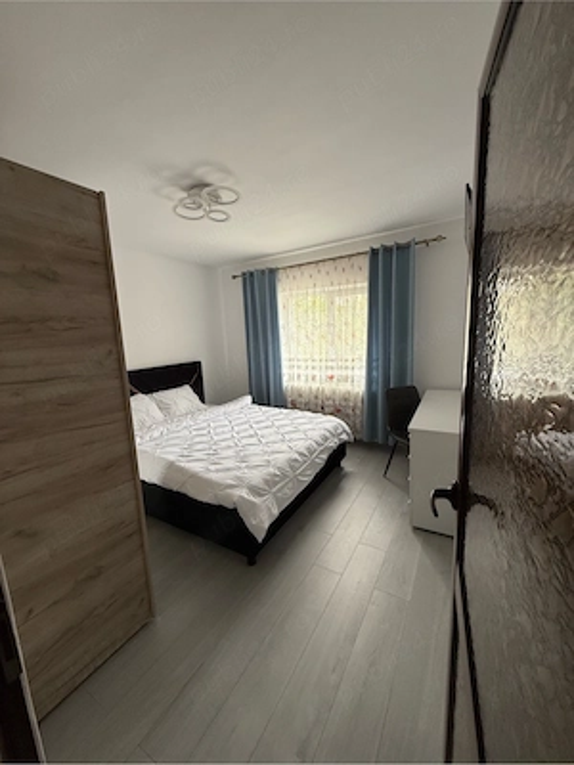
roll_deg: +2.0
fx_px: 310
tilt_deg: -8.2
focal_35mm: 14
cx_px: 287
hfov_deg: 85.7
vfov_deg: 102.1
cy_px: 382
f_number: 2.2
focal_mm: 2.22
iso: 64
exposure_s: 1/99
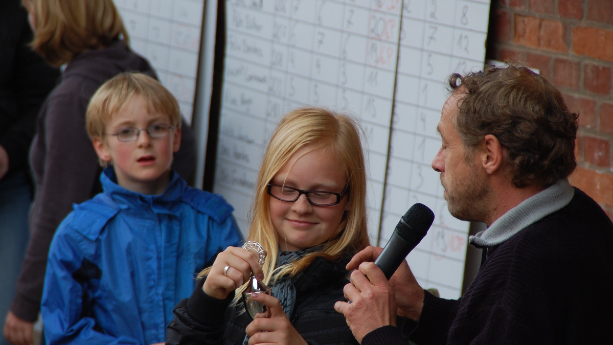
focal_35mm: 315
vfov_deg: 3.9
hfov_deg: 6.9
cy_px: 191
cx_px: 307
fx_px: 5121
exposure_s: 1/100
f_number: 6.3
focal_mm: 200
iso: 200
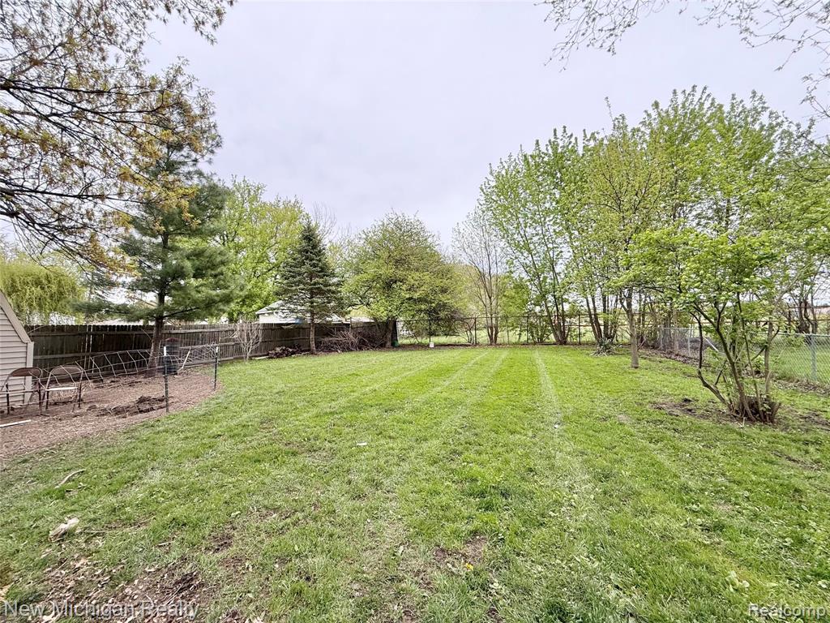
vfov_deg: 85.7
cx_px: 415
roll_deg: +1.4
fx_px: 336
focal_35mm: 14
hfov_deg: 102.1
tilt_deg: +2.5
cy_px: 312
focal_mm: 2.22
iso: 50
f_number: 2.2
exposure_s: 1/190
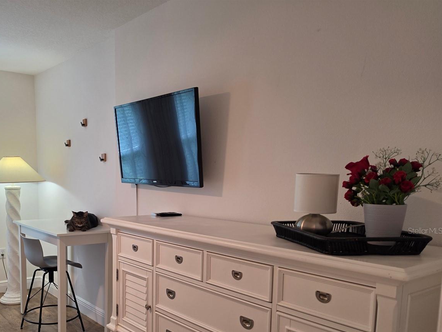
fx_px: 409
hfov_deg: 55.3
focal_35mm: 32
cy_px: 230
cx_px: 137
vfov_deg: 43.3
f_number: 1.4
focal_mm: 6.5
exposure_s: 1/120
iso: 80
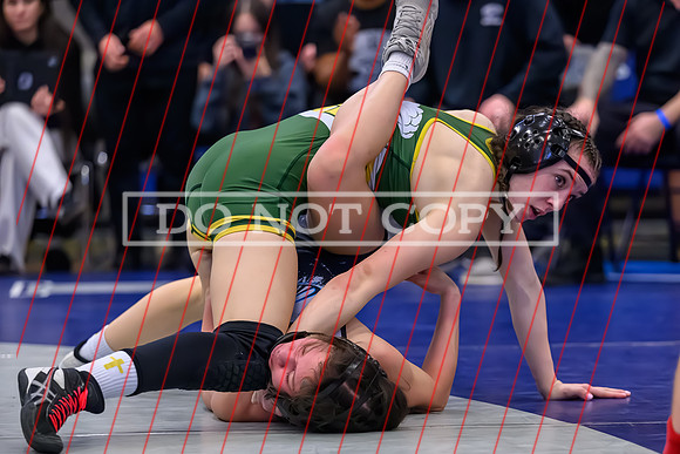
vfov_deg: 8.8
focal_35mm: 156
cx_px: 395
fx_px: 2941
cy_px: 272
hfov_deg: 13.2
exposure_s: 1/640
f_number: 3.2
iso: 10000
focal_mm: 130
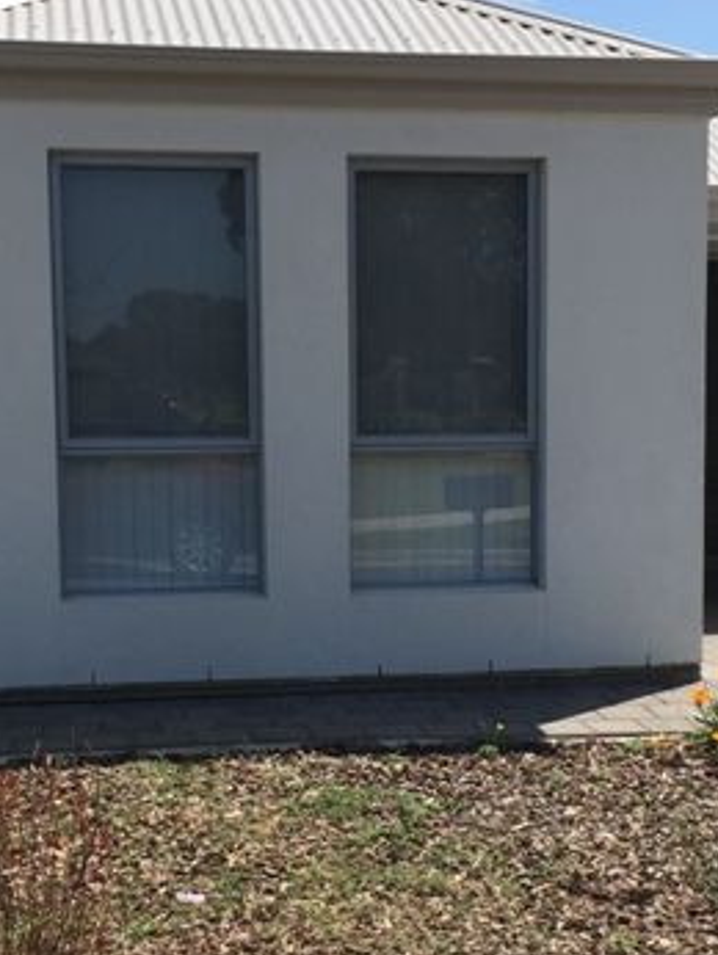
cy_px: 649
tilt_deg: -6.5
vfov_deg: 28.7
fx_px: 1851
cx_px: 376
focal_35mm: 67
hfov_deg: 22.0
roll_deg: -0.6
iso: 32
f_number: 2.2
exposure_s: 1/2083
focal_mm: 4.15
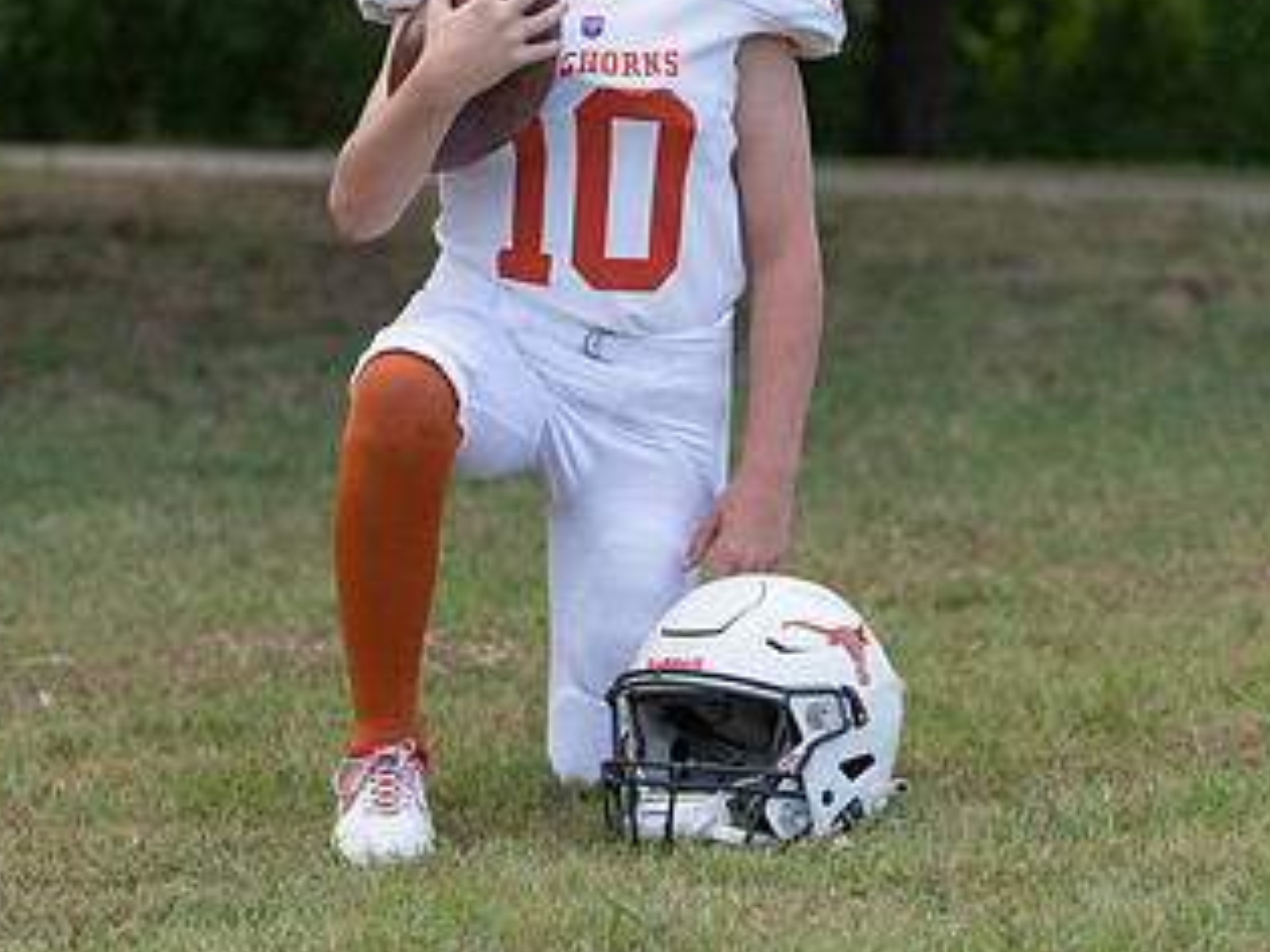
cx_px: 657
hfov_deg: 14.1
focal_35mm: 140
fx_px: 5134
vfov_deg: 10.6
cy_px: 200
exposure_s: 1/400
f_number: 2.8
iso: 100
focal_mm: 79
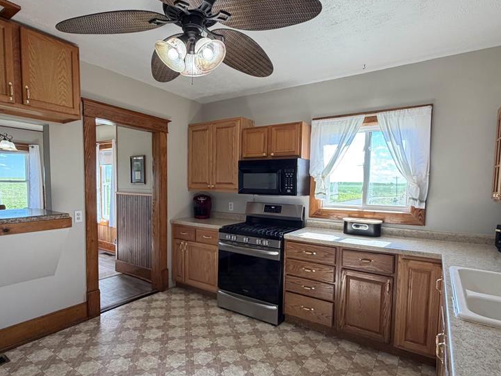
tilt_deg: -3.7
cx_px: 233
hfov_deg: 81.6
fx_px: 290
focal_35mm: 20
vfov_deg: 65.9
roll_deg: -0.1
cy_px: 204
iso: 200
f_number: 2.2
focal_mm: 2.22
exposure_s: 1/120
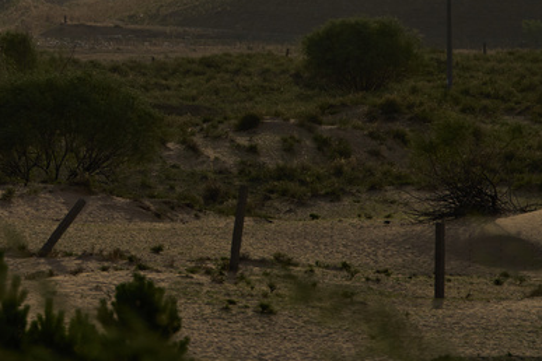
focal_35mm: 529
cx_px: -139
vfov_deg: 2.6
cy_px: 112
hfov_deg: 3.9
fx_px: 7964
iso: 100
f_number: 5
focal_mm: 200
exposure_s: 1/3200
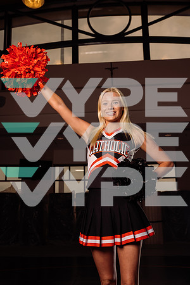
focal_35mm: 42
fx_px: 332
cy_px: 142
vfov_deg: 46.4
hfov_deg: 31.9
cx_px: 95
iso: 100
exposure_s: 1/200
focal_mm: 42
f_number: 7.1
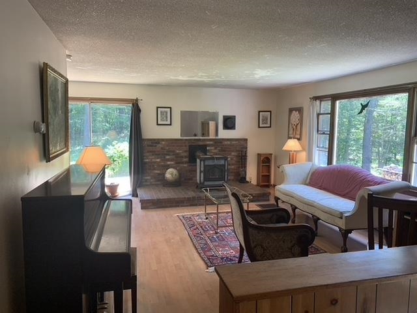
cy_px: 156
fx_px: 313
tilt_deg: -7.1
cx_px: 208
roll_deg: -0.9
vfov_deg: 53.1
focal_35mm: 26
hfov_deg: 67.3
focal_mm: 4.25
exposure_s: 1/60
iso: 64
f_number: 1.8
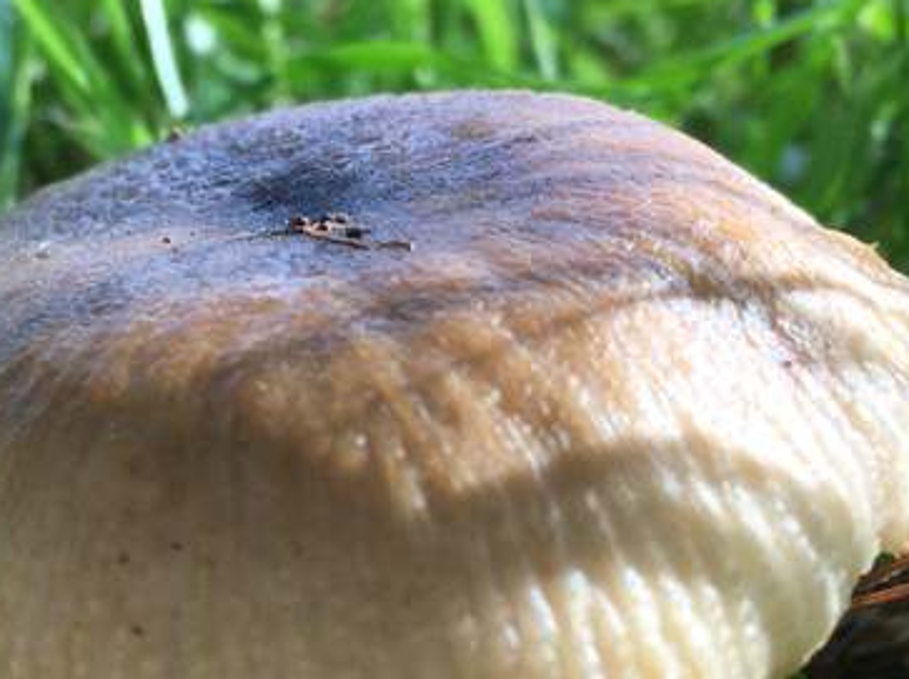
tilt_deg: -22.9
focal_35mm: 48
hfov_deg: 39.5
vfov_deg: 29.6
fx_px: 1258
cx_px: 361
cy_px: 521
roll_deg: -2.2
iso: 25
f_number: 2.2
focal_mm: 4.15
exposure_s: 1/238
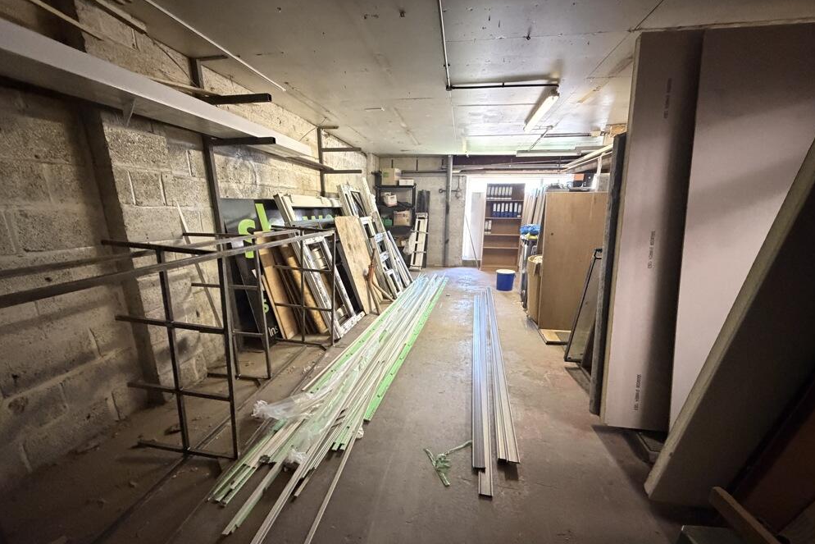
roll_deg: -0.3
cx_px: 406
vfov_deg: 77.0
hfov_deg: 100.4
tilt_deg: -16.8
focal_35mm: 15
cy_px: 308
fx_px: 340
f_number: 2.2
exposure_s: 1/50
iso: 1250
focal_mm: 2.22
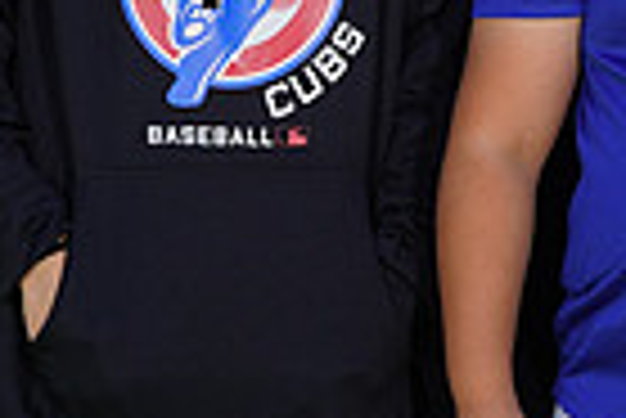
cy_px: -155
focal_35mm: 597
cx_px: 495
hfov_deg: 3.4
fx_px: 10392
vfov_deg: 2.3
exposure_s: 1/250
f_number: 8
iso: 100
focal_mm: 143
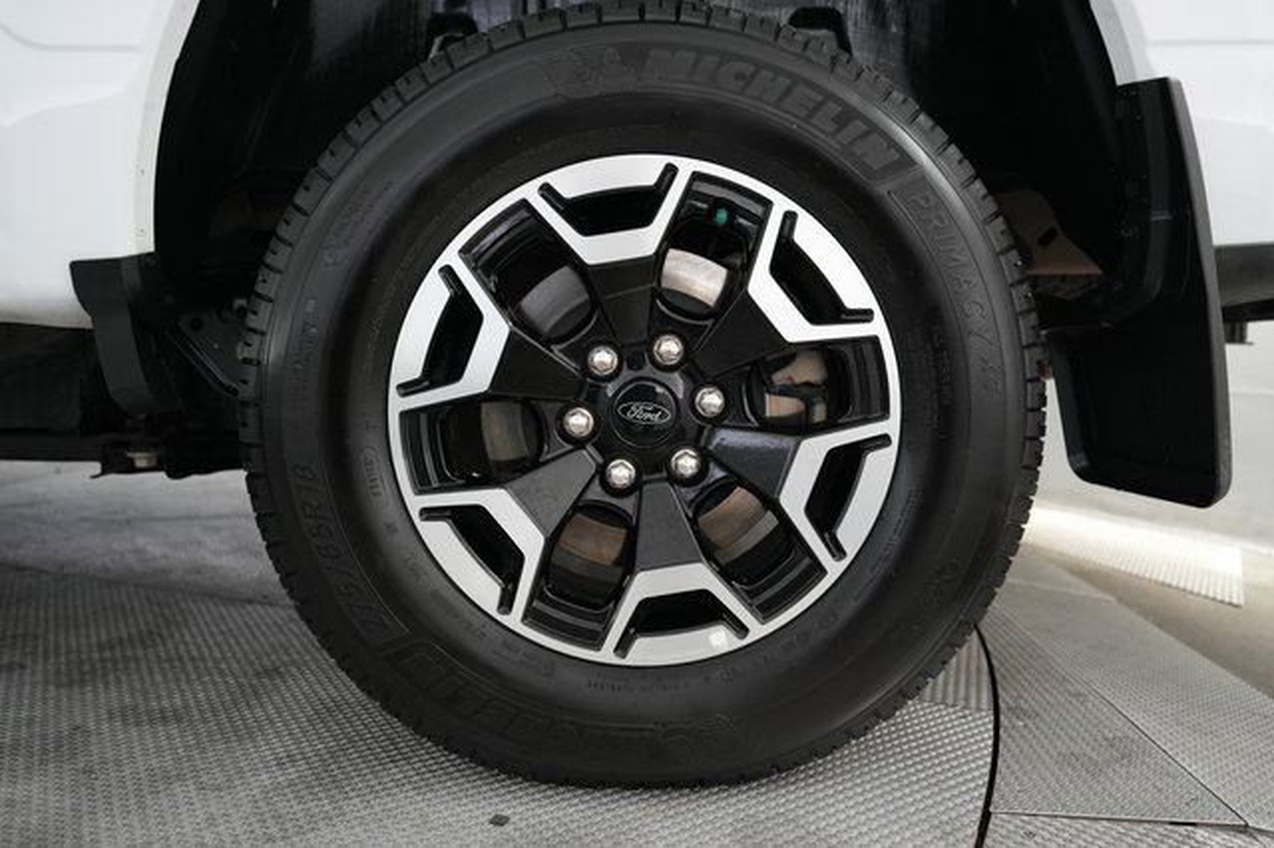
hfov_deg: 71.5
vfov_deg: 51.2
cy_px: 424
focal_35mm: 25
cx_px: 637
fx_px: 884
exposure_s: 1/160
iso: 3200
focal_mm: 25
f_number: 2.8
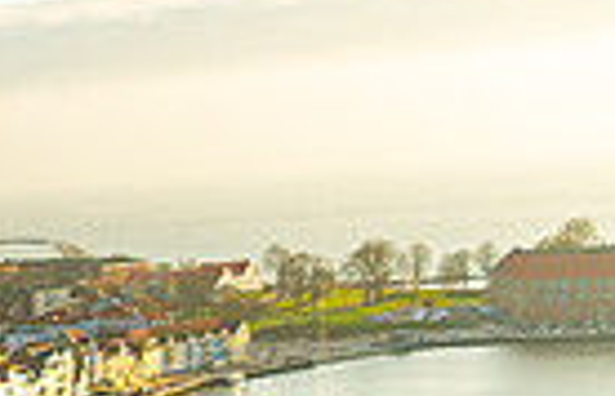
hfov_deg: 14.6
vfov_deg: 10.7
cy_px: 796
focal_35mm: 115
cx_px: -642
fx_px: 1945
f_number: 2.8
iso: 100
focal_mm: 16
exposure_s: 1/500
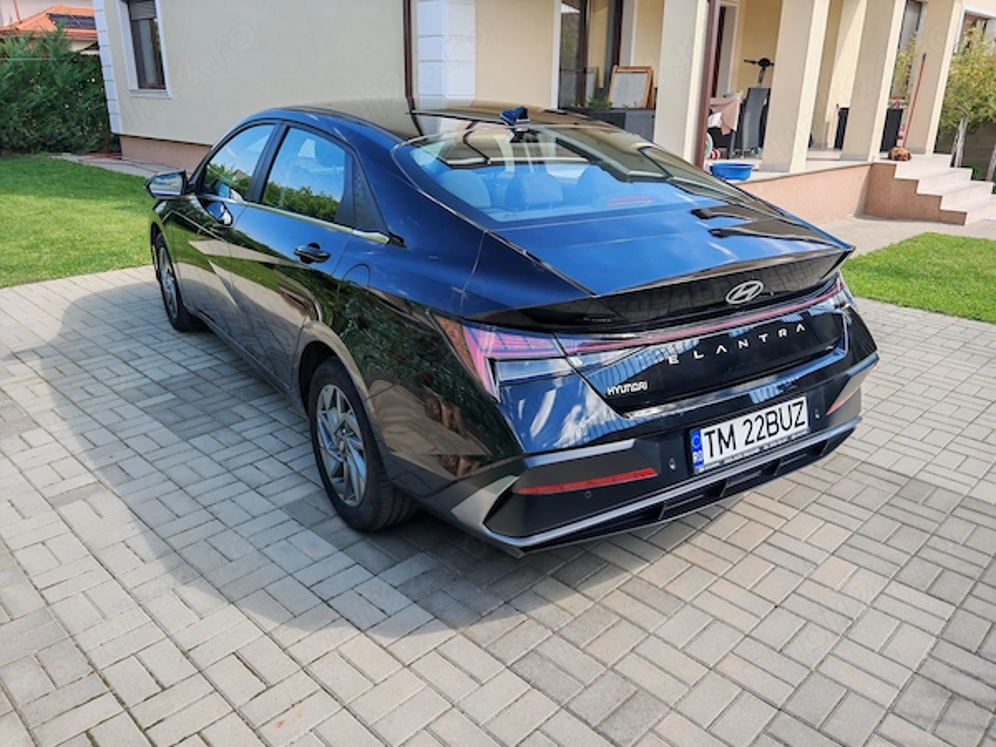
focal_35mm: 27
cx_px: 498
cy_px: 374
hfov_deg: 65.3
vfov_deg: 51.4
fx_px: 777
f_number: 1.9
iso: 50
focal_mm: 6.67
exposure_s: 1/490
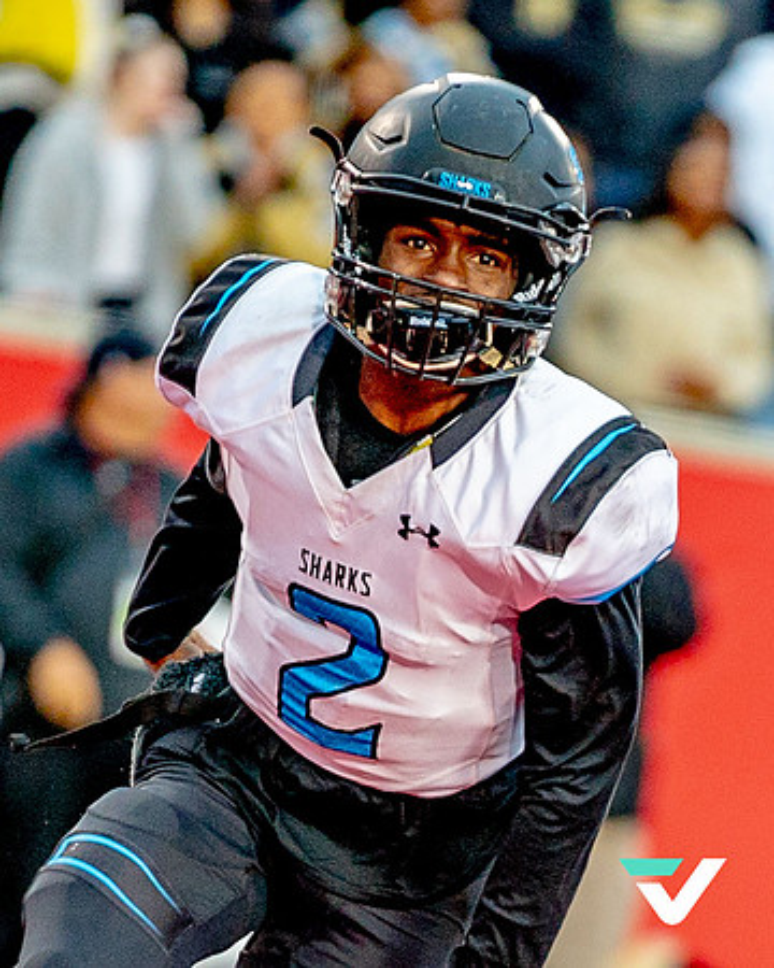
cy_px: 771
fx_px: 22560
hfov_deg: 2.0
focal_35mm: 788
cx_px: 649
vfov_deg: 2.5
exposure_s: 1/1000
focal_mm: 200
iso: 500
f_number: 2.8
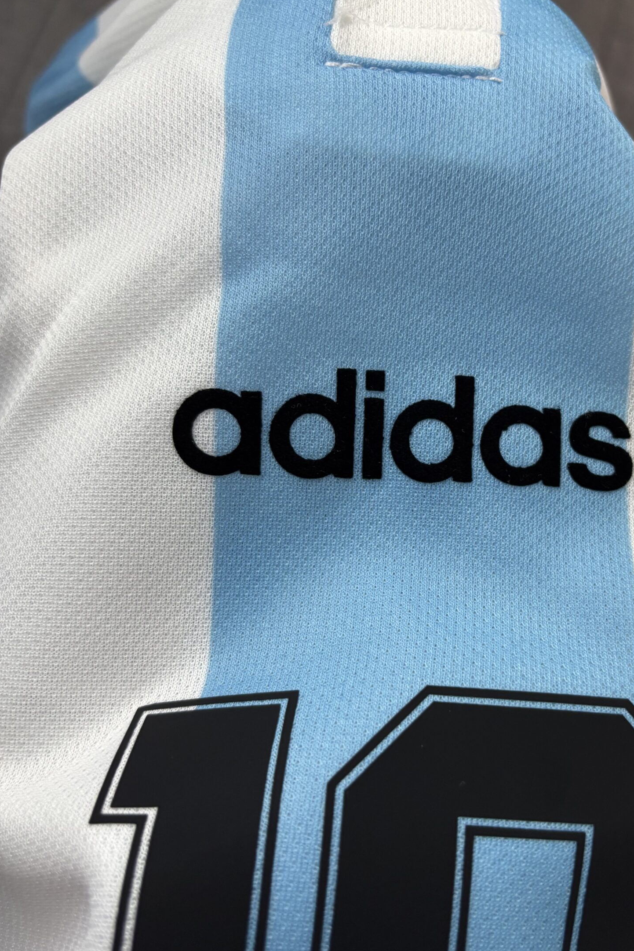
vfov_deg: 58.7
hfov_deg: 40.6
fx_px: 845
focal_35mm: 32
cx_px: 419
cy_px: 507
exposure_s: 1/50
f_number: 1.6
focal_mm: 5.96
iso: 160
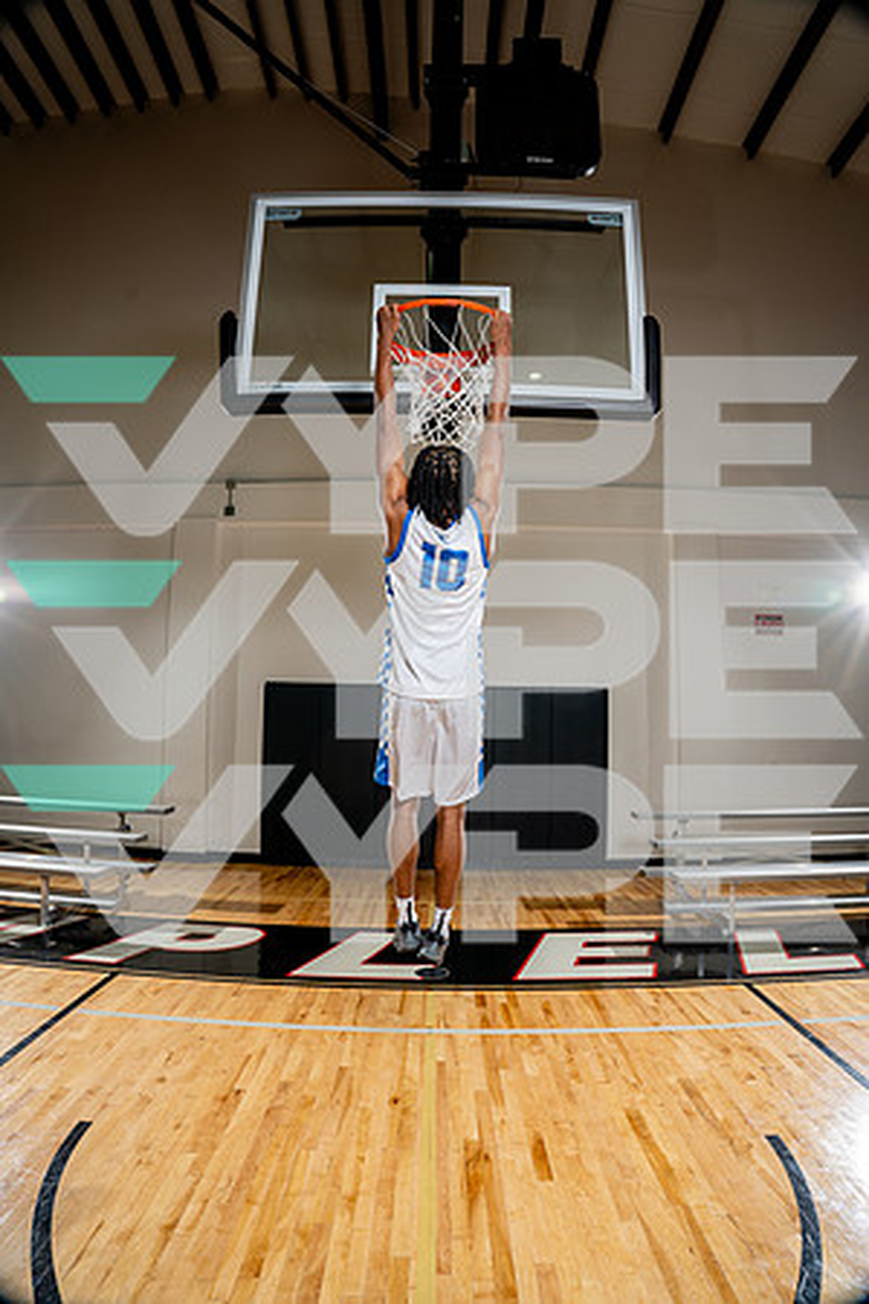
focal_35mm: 20
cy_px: 652
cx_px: 434
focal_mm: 20
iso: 250
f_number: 8
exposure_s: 1/250
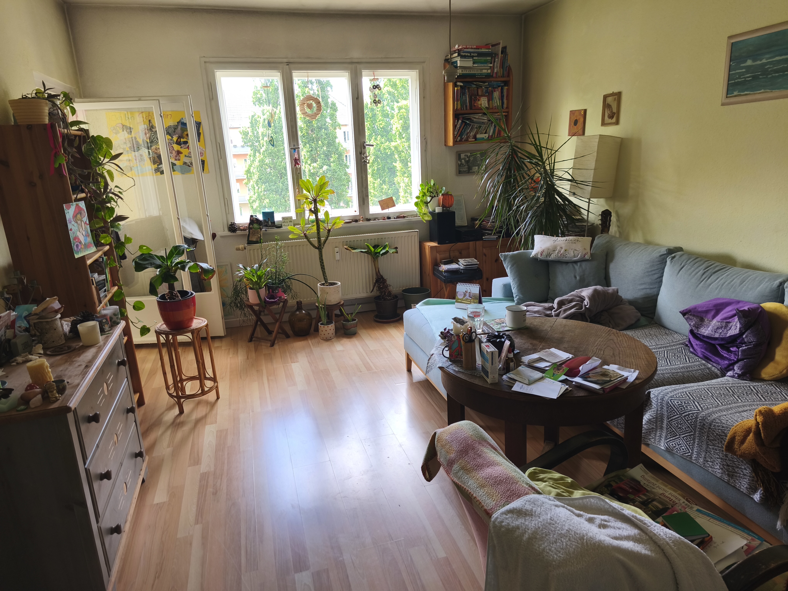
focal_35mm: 23
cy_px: 296
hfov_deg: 73.9
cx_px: 394
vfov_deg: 58.9
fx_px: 524
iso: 80
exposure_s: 1/100
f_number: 1.7
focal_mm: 5.35
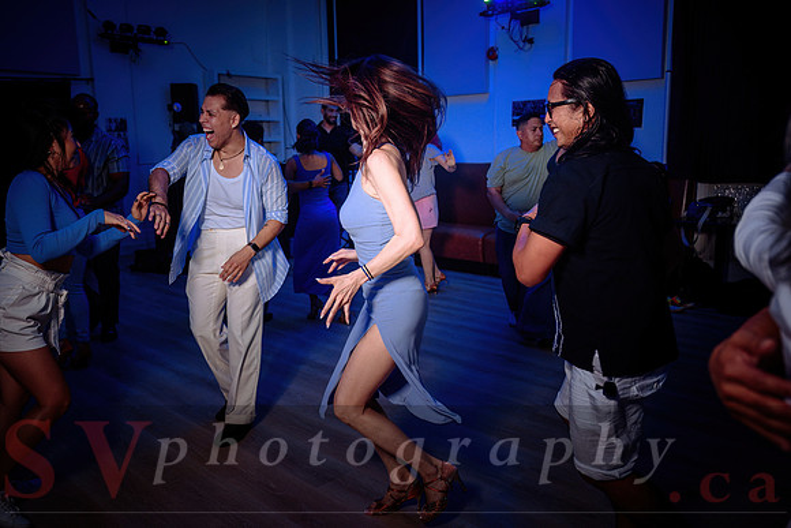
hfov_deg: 61.9
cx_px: 396
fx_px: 659
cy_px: 264
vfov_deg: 43.6
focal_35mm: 30
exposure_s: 1/125
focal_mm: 30
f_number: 3.2
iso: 800
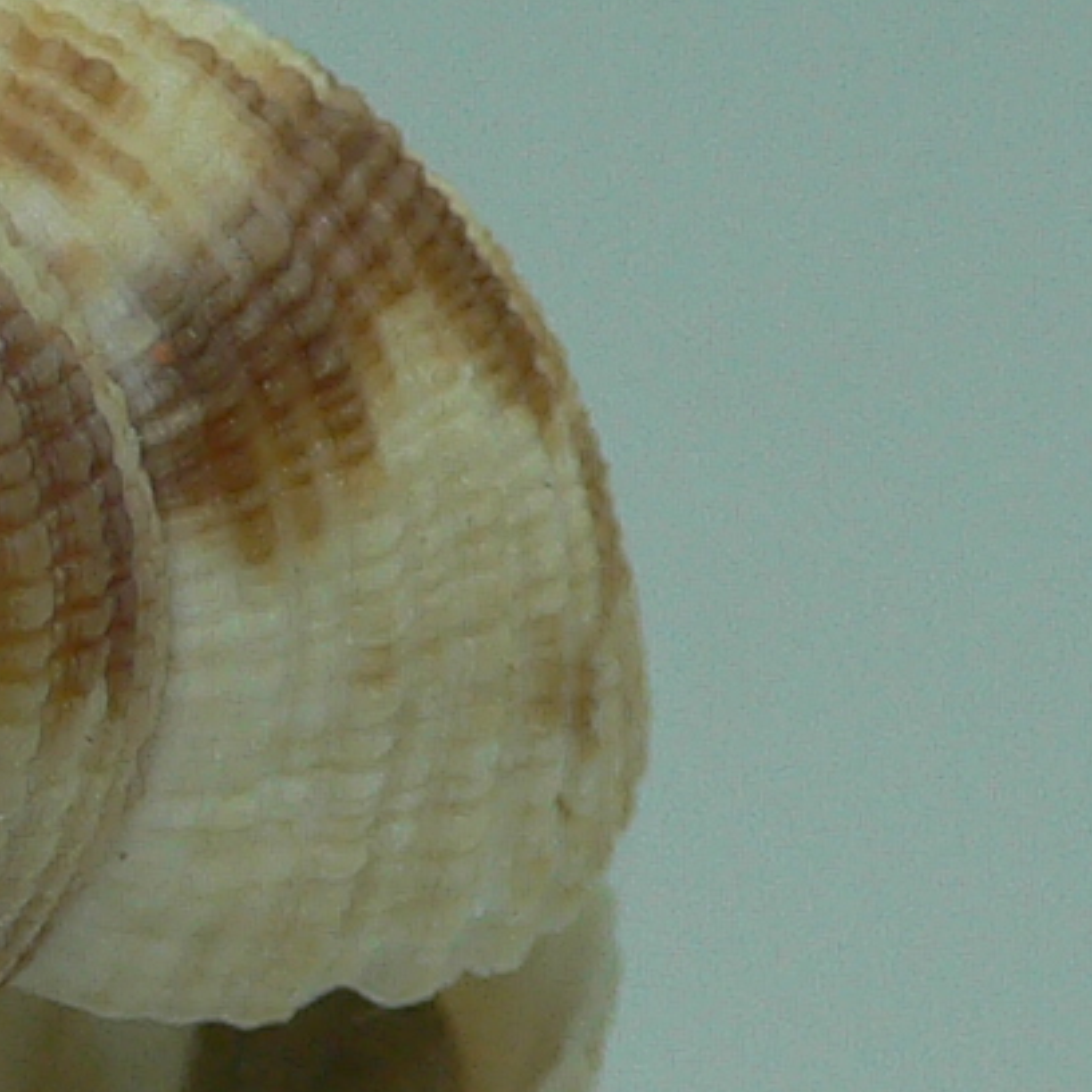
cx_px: -187
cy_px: 830
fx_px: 5461
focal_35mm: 153
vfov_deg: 11.4
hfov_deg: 11.2
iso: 80
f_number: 2.8
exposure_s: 1/60
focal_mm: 4.6
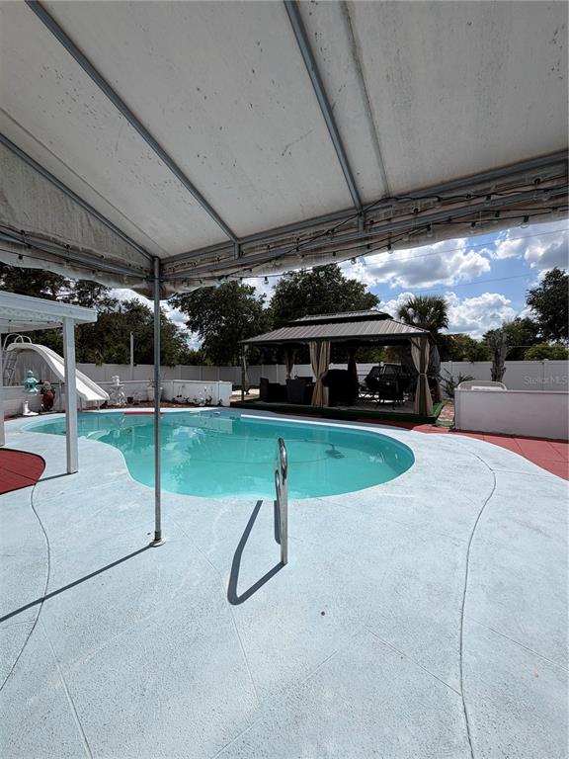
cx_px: 284
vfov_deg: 102.1
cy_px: 380
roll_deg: +0.4
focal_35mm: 14
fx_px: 307
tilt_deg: -1.4
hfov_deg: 85.7
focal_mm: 2.22
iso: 20
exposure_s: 1/1961
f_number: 2.2
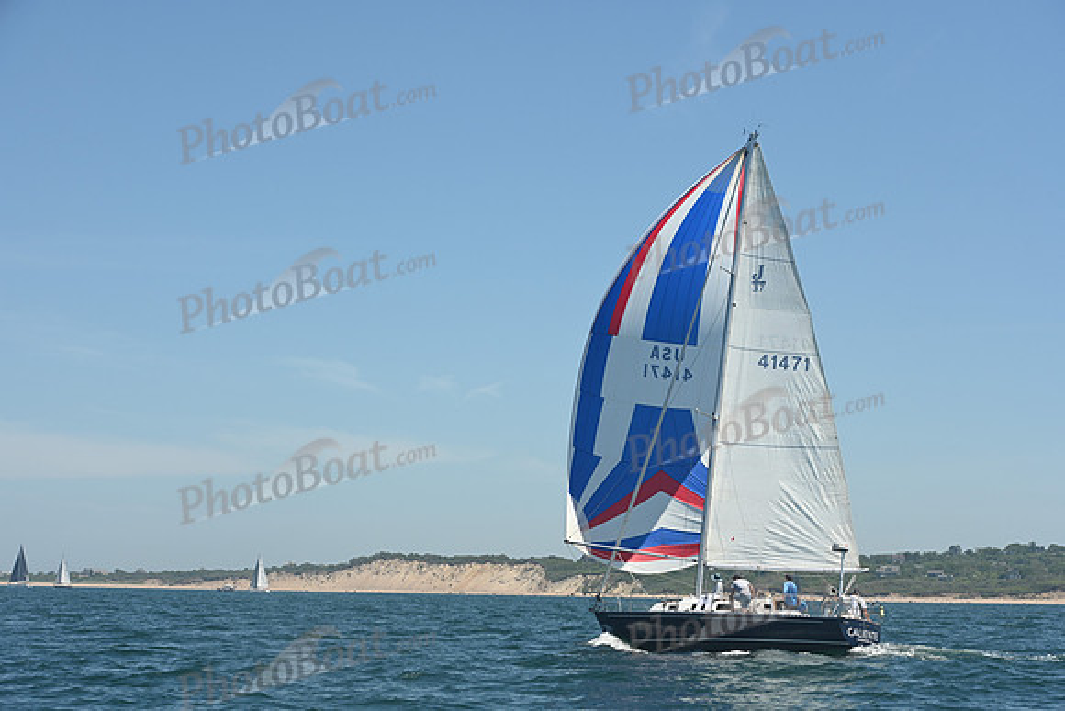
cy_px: 356
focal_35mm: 70
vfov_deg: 19.5
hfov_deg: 28.8
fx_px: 2071
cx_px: 532
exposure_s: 1/1000
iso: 320
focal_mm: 70
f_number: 8
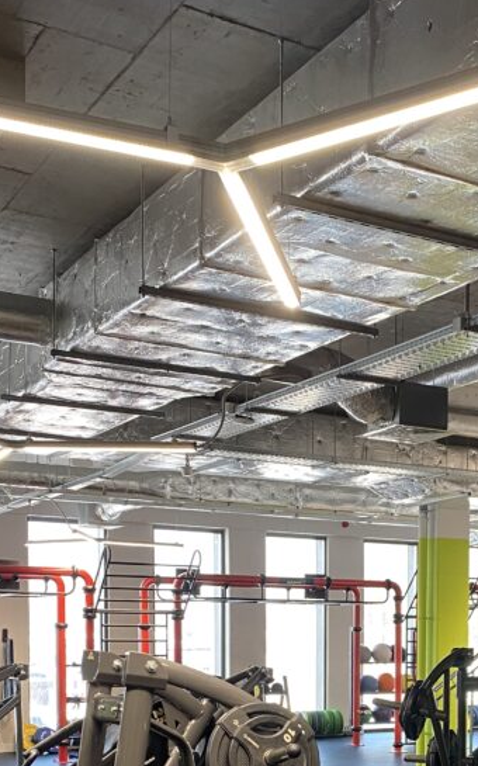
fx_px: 1127
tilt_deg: -1.7
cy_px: 687
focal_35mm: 54
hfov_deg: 23.6
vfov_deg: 35.4
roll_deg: -0.5
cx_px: 374
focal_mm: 4.25
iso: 100
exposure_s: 1/50
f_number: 1.8
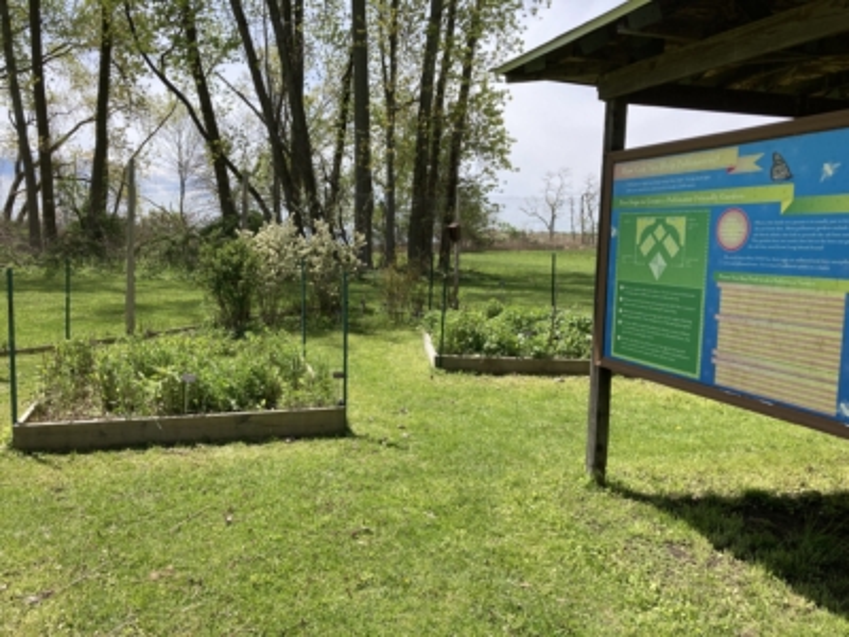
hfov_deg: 63.4
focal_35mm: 28
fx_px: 687
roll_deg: -1.9
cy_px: 318
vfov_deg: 49.7
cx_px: 424
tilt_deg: -6.2
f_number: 1.8
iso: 20
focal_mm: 3.99
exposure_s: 1/1372
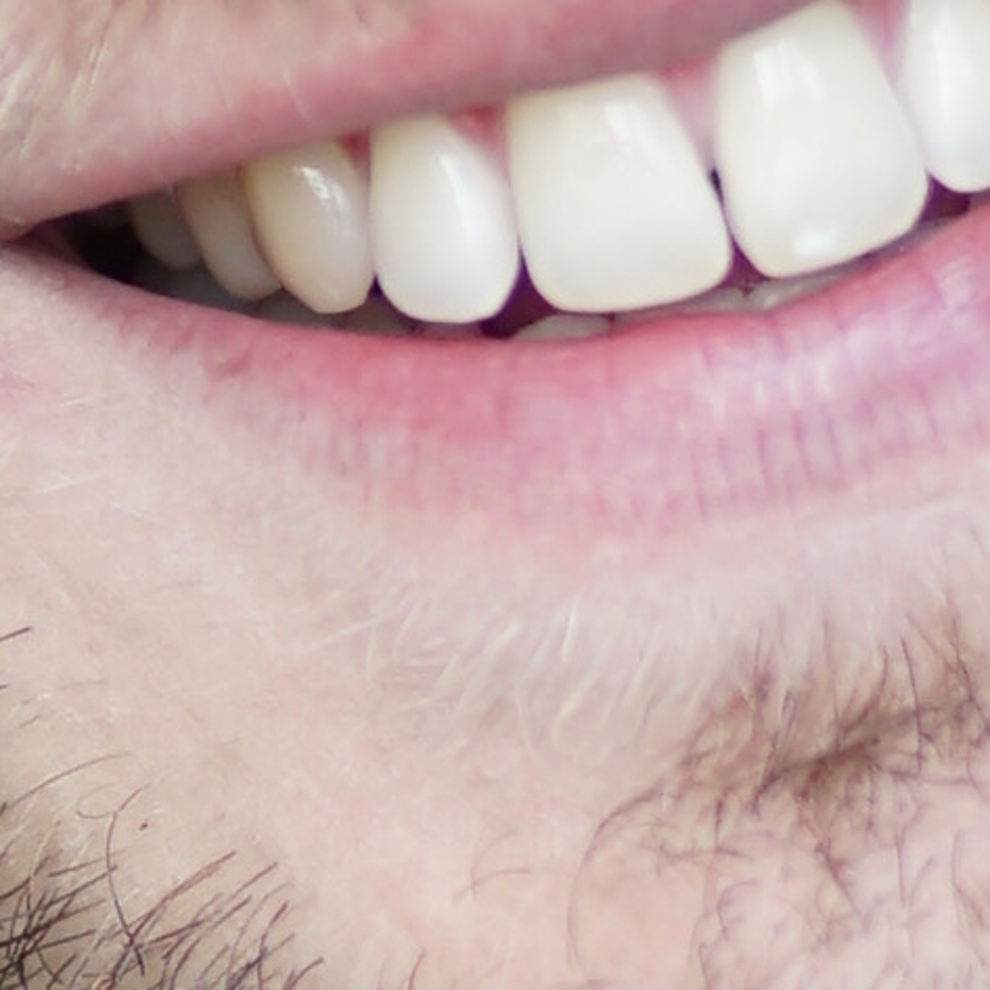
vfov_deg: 2.1
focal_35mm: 833
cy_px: 556
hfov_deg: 2.1
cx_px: 648
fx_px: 26953
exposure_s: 1/200
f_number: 1.8
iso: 160
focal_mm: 85
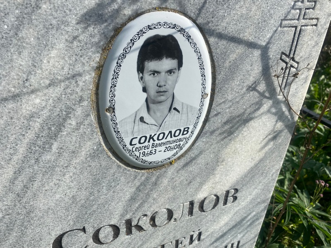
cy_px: 124
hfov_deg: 67.3
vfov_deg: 53.1
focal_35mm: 26
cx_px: 166
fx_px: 249
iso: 32
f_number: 1.8
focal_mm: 4.25
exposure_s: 1/3040
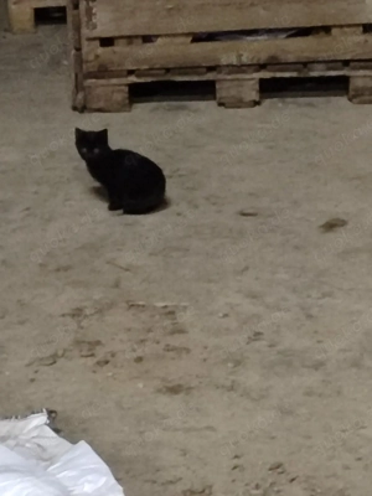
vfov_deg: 69.4
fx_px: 358
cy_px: 248
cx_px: 186
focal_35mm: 25
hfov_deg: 54.9
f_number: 1.89
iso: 2860
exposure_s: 1/17
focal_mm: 5.95
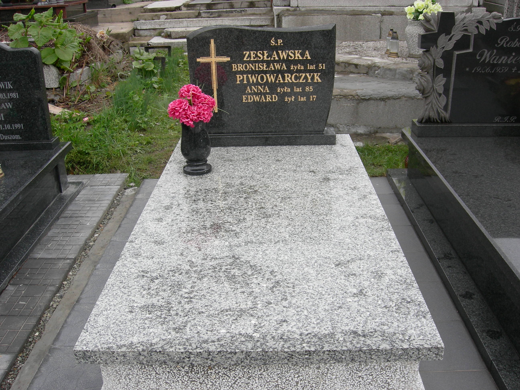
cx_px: 260
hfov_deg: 51.4
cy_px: 195
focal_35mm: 36
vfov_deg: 39.7
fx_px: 541
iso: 64
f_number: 4.8
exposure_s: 1/170
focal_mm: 7.5
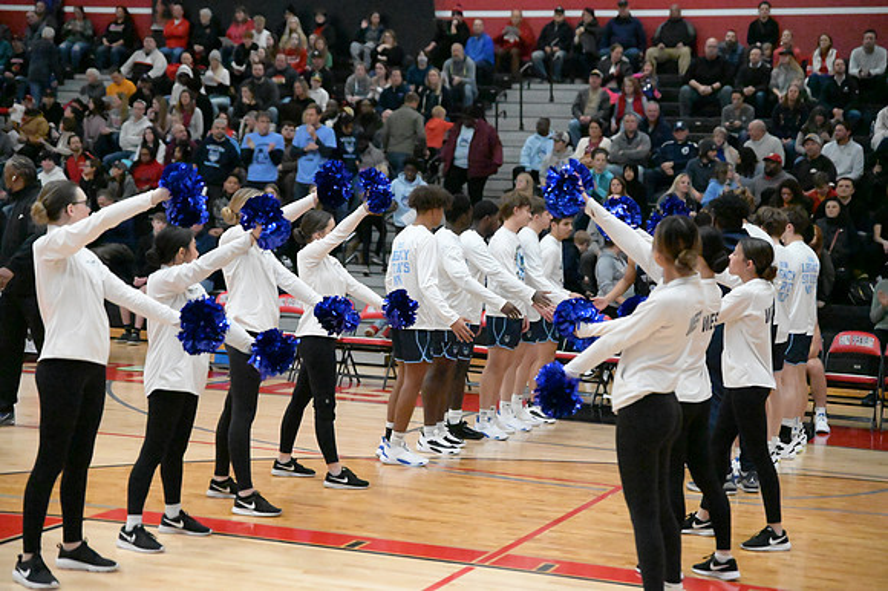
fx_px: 1676
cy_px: 296
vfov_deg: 20.0
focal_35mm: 68
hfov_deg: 29.7
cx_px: 444
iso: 51200
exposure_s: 1/8000
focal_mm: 68
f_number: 2.8
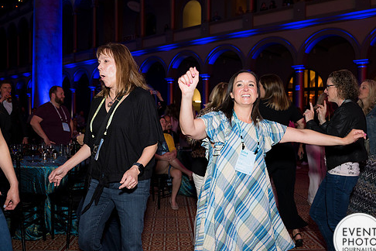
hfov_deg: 55.8
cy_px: 141
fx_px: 355
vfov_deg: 38.8
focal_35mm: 34
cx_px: 187
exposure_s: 1/100
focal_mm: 28
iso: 800
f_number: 4
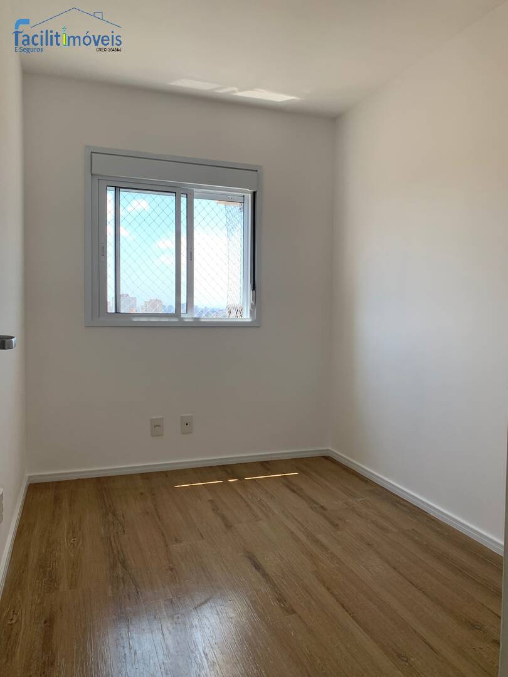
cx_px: 254
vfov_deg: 67.3
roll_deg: -0.3
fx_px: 509
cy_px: 338
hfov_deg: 53.1
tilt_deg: -2.0
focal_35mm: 26
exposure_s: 1/282
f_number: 1.8
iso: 25
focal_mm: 4.25
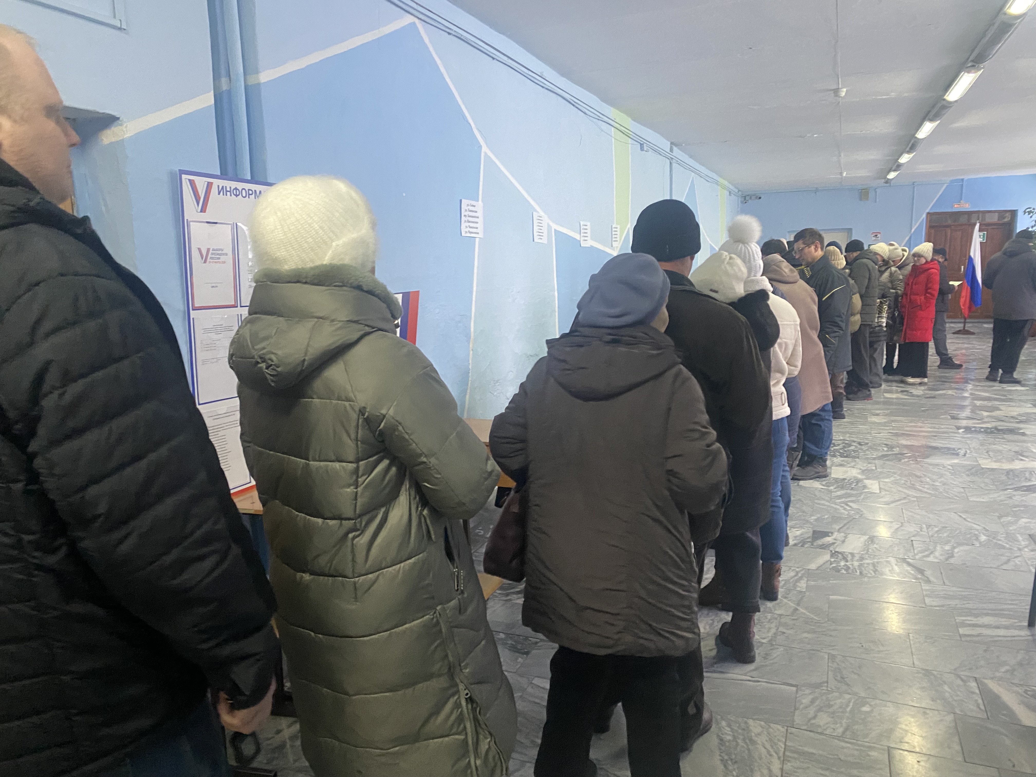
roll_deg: +1.3
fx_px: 778
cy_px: 388
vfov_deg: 53.1
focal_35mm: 26
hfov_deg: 67.3
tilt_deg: -11.2
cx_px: 518
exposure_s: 1/50
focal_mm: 4.25
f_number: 1.8
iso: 400
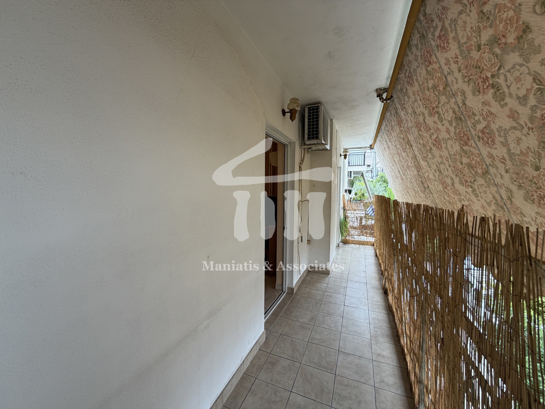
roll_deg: +0.4
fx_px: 220
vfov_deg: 85.7
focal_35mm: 14
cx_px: 272
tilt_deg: -3.4
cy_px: 204
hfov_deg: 102.1
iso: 100
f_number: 2.2
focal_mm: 2.22
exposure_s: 1/121
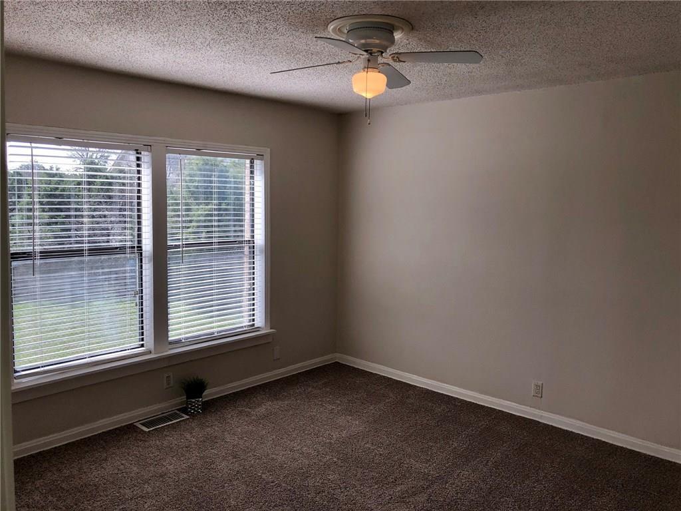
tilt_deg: -3.8
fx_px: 551
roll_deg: -1.1
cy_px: 256
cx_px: 340
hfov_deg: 63.4
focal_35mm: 28
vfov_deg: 49.7
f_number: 1.8
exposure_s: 1/430
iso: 20
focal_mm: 4
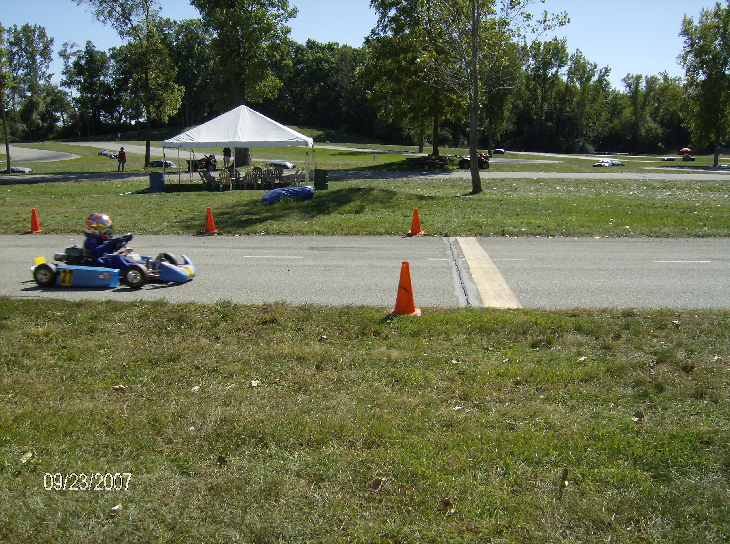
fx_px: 757
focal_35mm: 36
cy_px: 272
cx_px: 365
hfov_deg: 51.5
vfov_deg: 39.5
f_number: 4.7
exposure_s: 1/687
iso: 100
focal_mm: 6
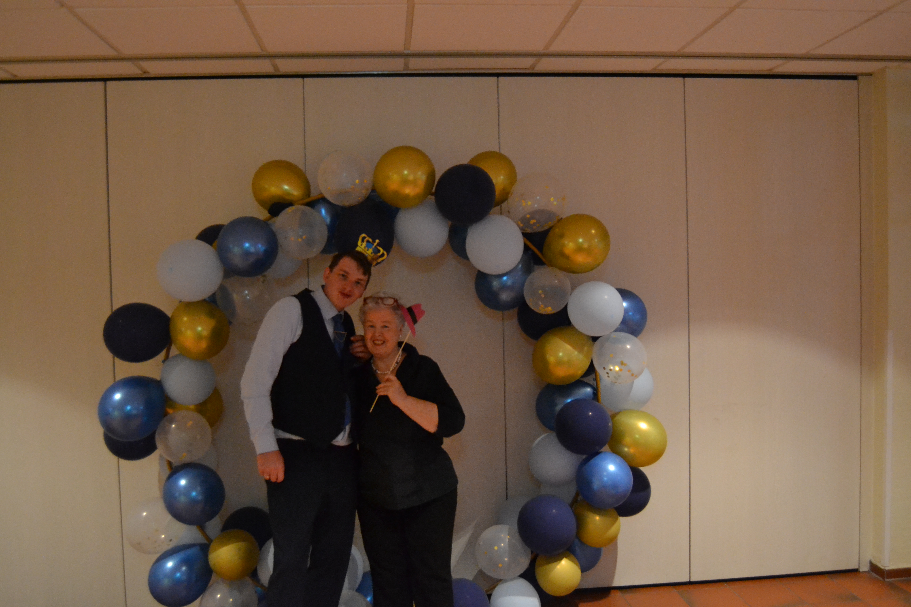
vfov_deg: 43.6
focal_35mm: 30
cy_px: 304
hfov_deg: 61.9
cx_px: 456
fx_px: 759
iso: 3200
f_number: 3.5
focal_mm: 20
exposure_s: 1/40
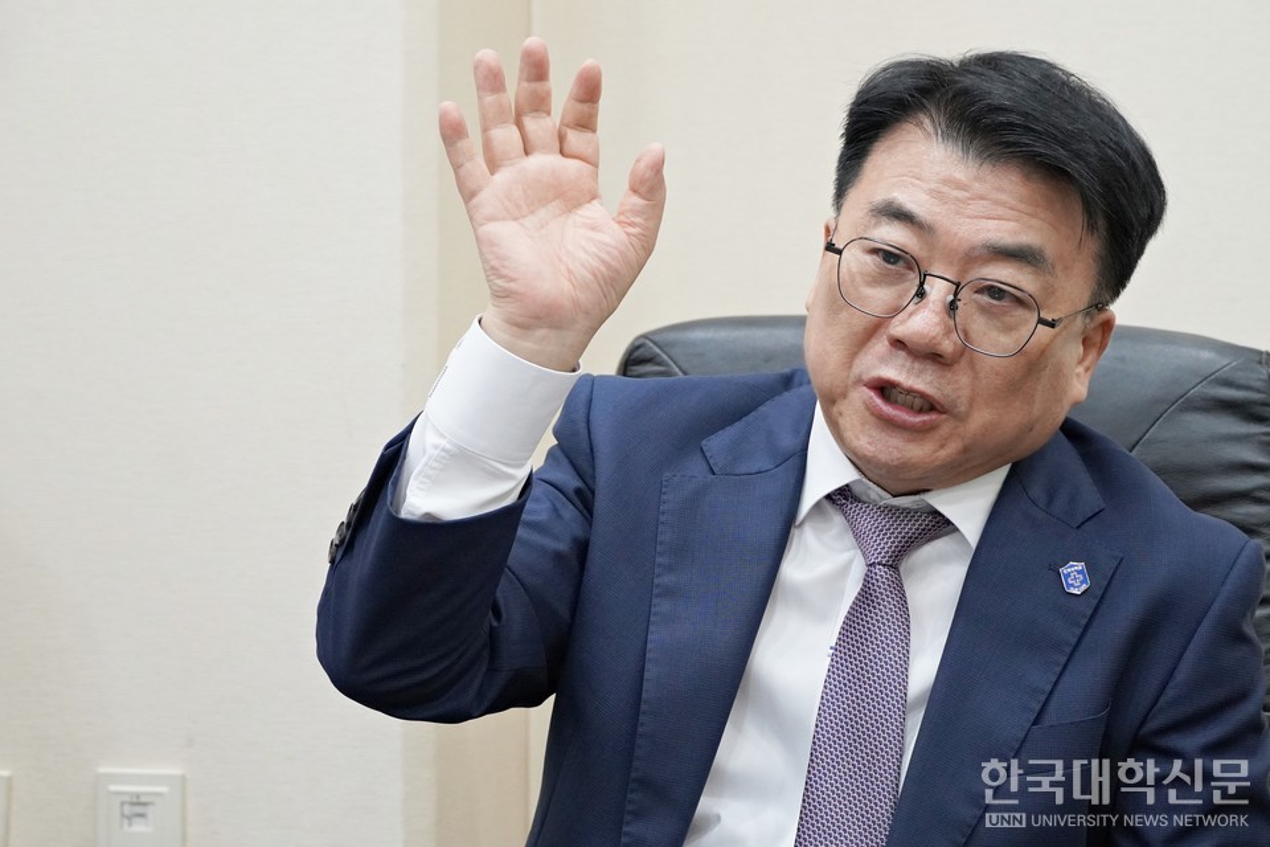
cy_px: 424
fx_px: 3016
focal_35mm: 86
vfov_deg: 16.0
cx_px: 635
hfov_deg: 23.8
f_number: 5.6
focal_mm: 57
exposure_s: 1/160
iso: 2000
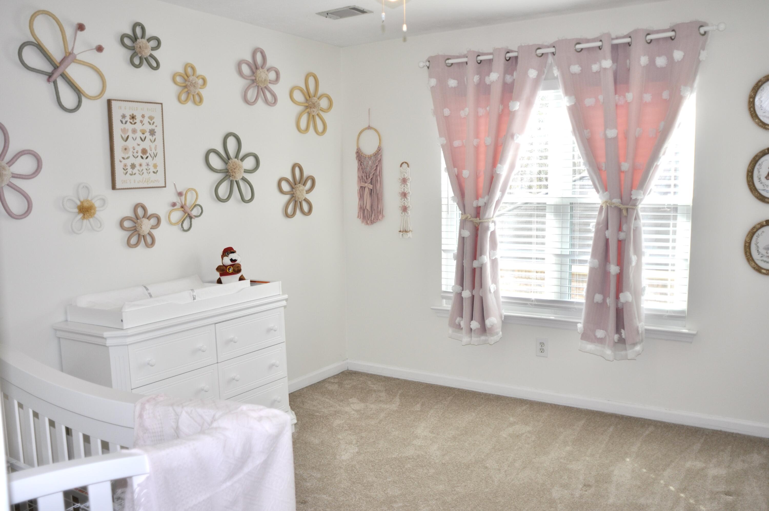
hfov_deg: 62.0
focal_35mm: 30
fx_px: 640
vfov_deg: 43.5
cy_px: 256
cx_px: 384
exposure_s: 1/200
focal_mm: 20
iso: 200
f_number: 3.3
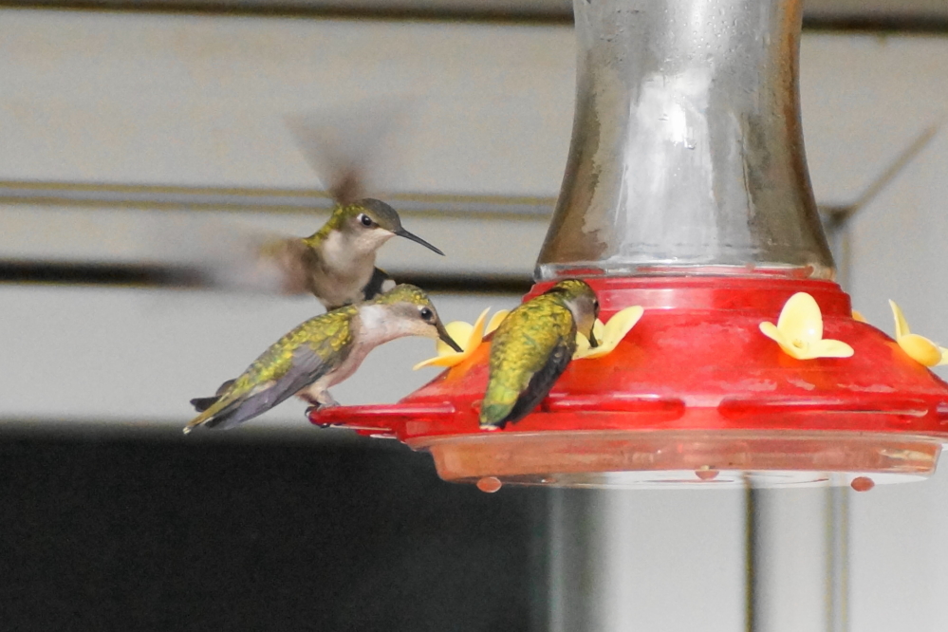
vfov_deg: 3.7
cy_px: 316
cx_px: 474
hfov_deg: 5.5
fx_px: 9874
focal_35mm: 375
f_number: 6.3
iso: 1600
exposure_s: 1/400
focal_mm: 250
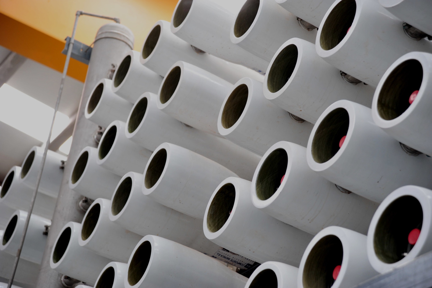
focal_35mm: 85
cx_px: 216
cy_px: 144
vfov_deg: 16.1
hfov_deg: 23.9
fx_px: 1019
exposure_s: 1/100
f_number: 4
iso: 640
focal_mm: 85
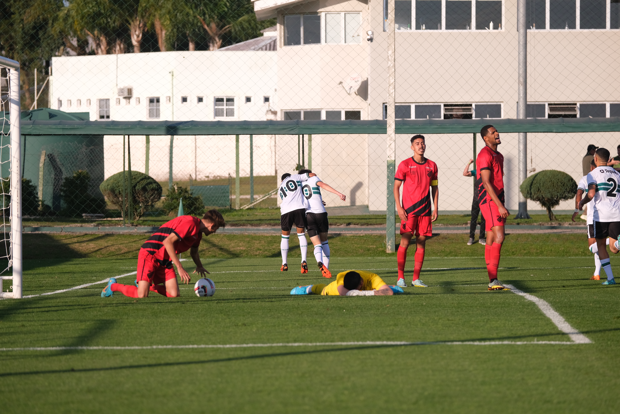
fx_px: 3616
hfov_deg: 9.8
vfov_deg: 6.5
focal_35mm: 210
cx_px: 310
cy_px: 207
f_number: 3.6
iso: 400
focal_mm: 140
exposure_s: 1/2500
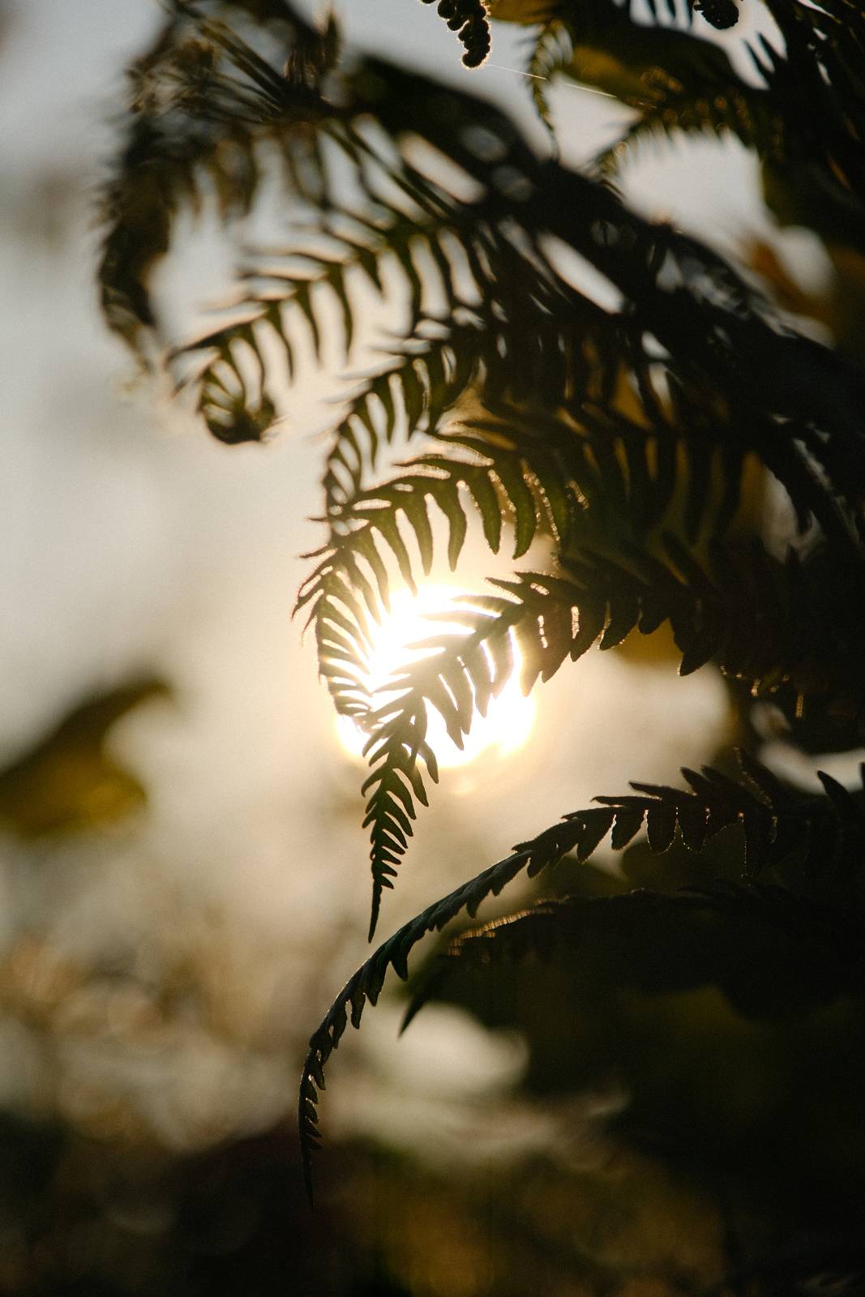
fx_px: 4324
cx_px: 432
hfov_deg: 11.4
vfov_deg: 17.1
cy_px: 648
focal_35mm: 120
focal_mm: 80
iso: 640
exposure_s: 1/12000
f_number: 4
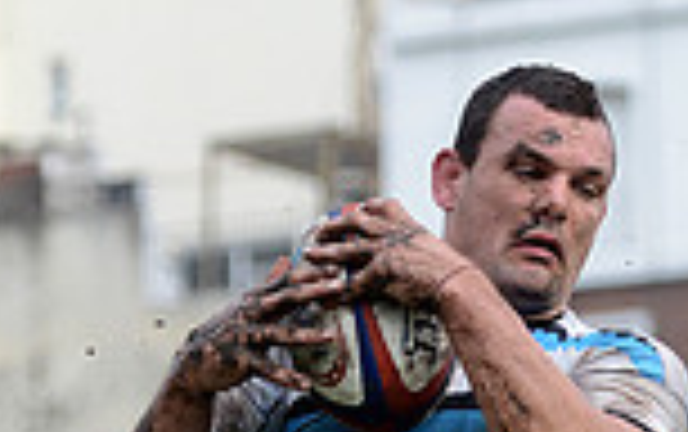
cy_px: 866
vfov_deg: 2.7
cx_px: 238
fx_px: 9048
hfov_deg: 4.4
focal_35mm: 482
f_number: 4
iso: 500
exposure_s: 1/1000
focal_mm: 125
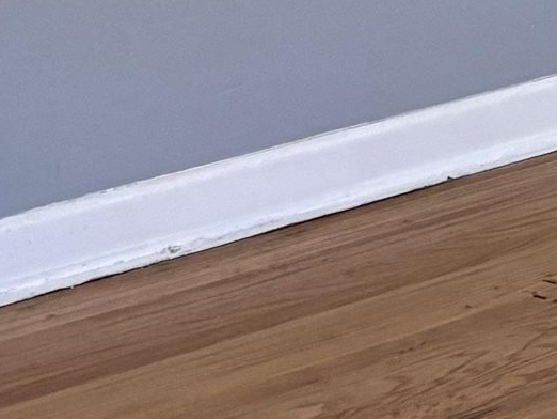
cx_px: 1593
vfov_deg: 8.6
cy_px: -659
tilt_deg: -3.7
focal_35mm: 153
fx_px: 2463
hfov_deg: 10.1
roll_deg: +0.4
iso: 200
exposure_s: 1/120
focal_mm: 5.96
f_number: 1.6
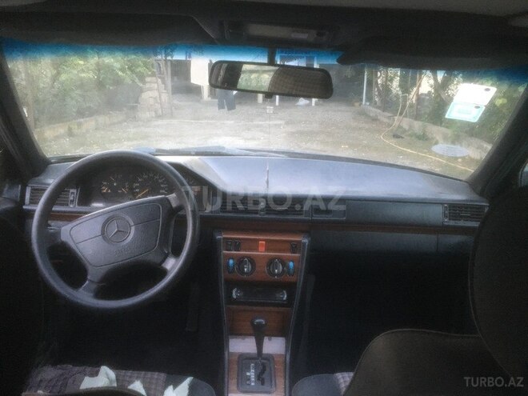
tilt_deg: -14.5
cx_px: 264
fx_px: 442
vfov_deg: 48.2
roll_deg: -0.9
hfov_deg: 61.7
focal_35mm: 29
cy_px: 198
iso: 200
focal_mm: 4.15
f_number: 2.2
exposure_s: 1/17
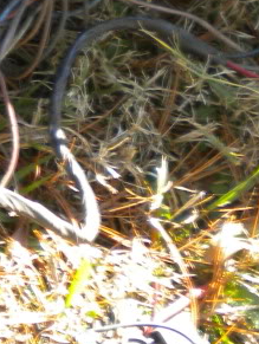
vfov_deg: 15.7
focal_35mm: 123
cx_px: -322
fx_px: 1224
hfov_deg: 10.7
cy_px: 1
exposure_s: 1/101
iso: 80
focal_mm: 6.3
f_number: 3.1
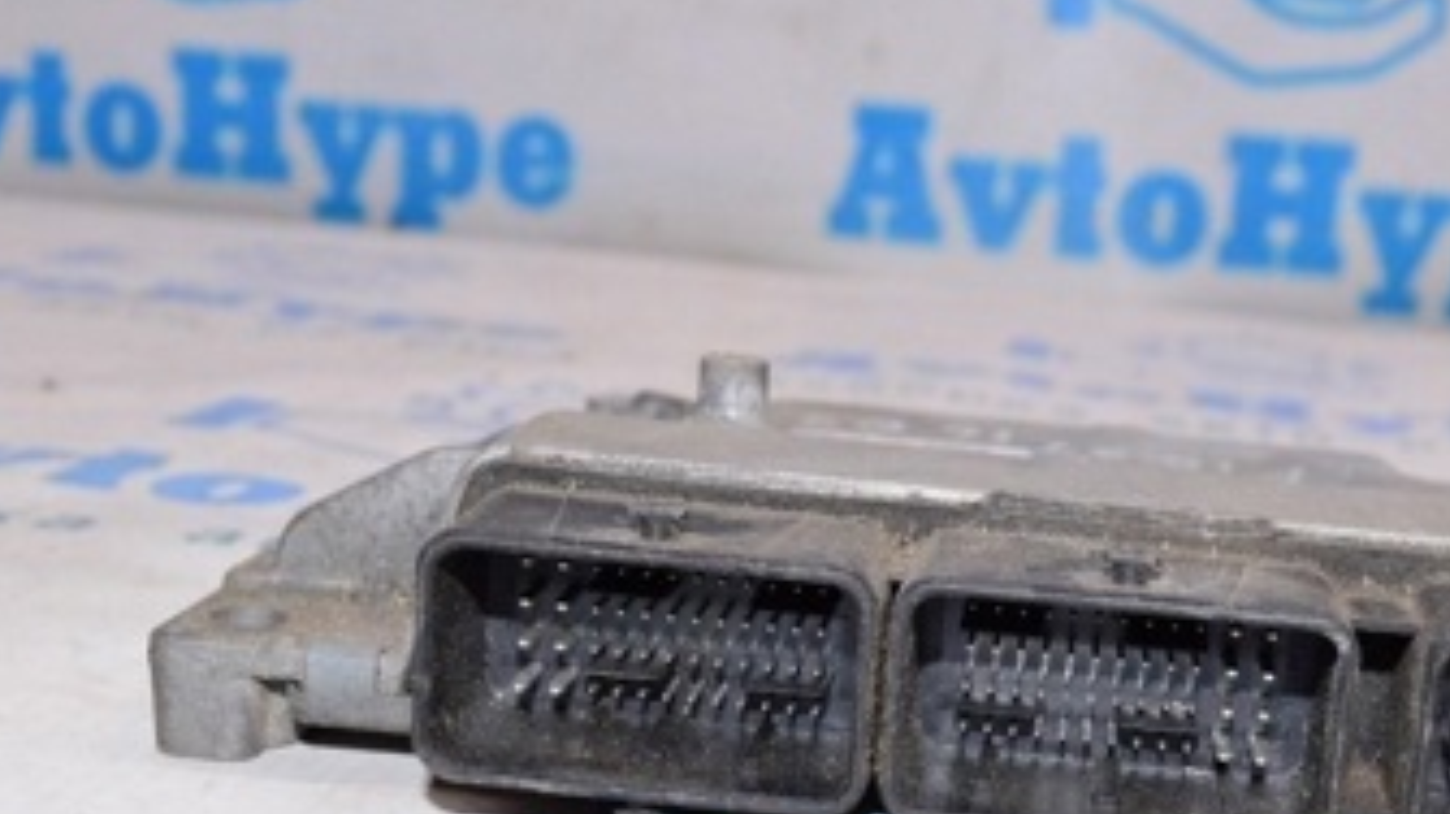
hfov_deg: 33.0
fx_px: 2421
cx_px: 1000
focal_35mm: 63
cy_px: 682
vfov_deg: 18.8
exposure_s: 1/160
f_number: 8
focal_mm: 21
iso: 1600
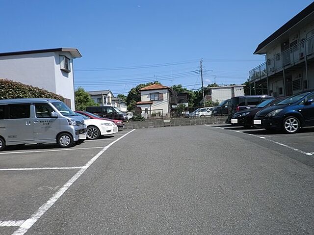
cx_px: 157
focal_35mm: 26
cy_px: 118
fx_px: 236
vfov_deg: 53.0
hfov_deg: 67.3
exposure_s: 1/160
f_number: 7.9
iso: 50
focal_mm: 4.7
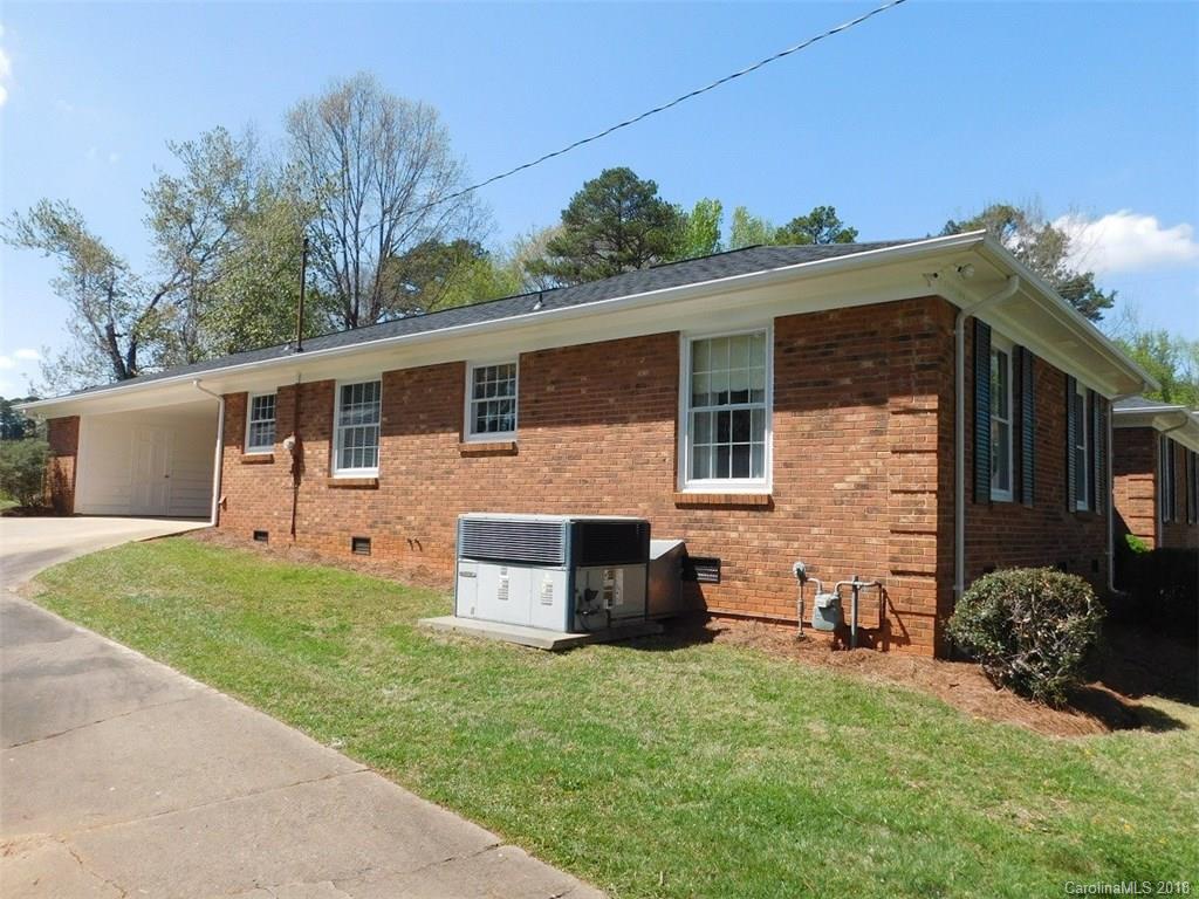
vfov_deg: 54.9
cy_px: 450
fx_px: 866
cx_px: 600
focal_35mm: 25
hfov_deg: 69.4
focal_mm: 4.5
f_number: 3.1
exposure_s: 1/1250
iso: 125
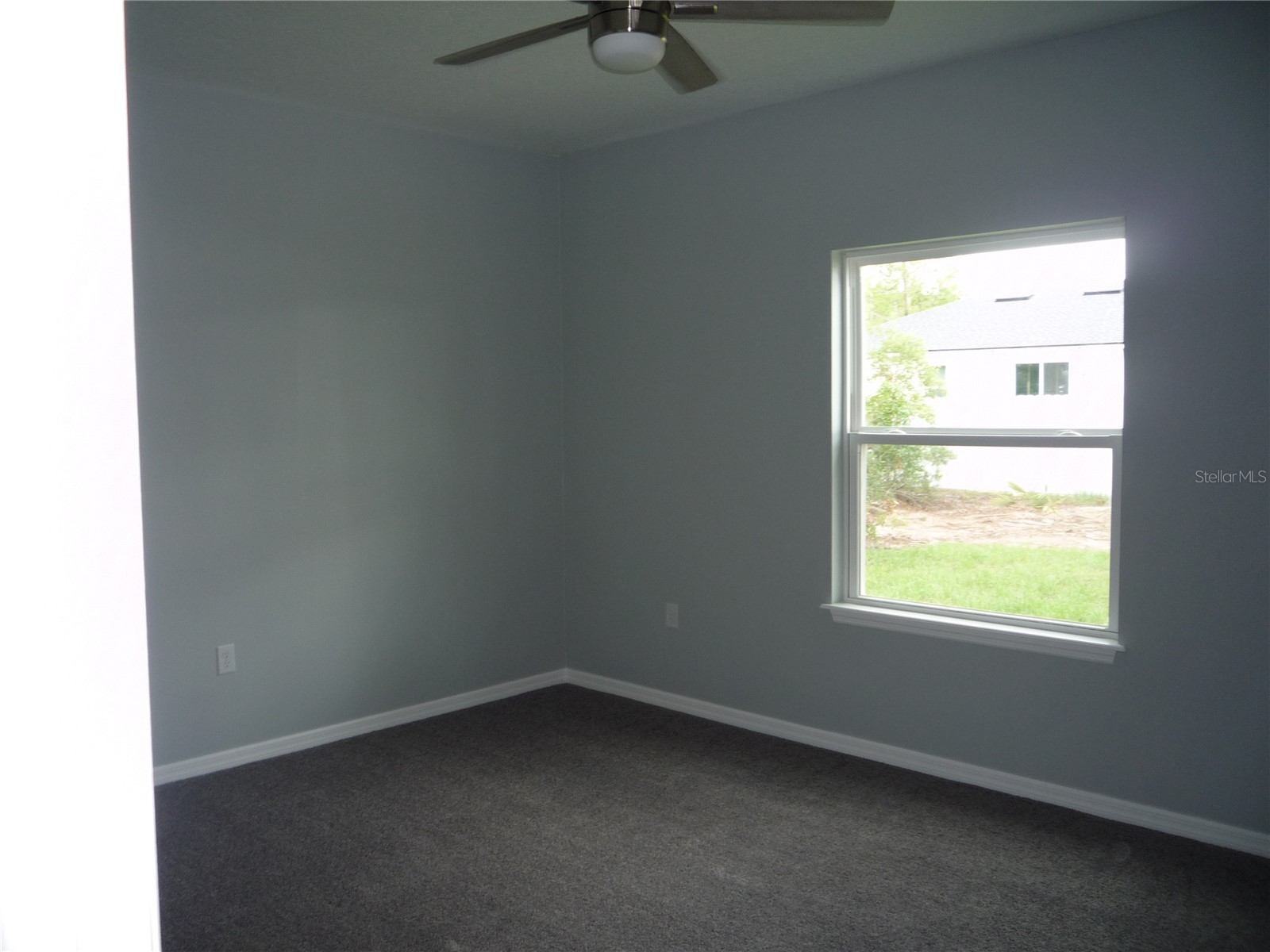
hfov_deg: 60.0
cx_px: 635
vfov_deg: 46.8
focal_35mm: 30
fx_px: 1101
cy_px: 476
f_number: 3.3
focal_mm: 5.2
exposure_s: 1/30
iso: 100
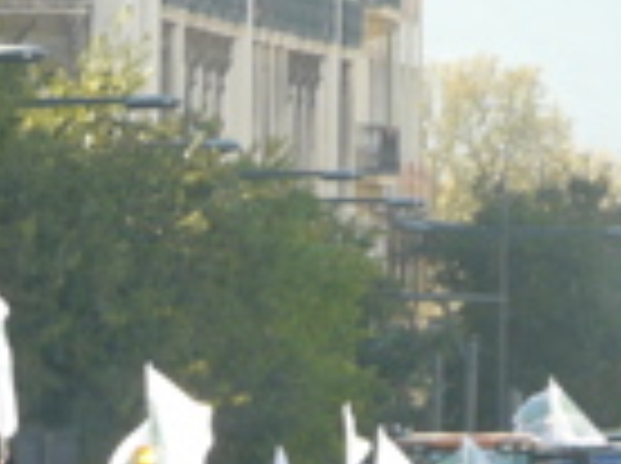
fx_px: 14900
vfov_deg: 1.8
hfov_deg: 2.4
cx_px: -72
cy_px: 894
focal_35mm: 832
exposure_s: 1/160
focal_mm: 31.7
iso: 100
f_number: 4
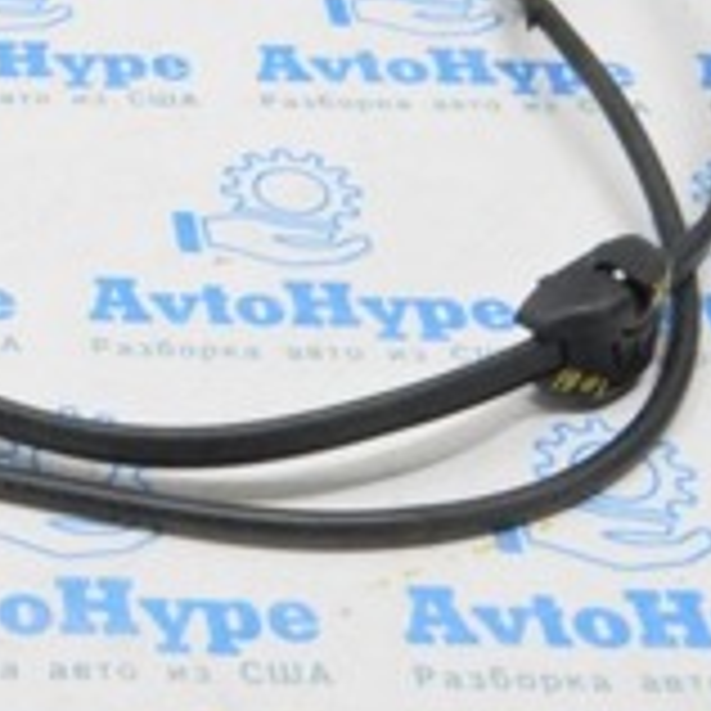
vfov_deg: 16.6
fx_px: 2394
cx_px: -324
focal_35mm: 103
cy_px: 16
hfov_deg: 15.7
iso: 6400
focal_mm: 20
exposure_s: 1/20
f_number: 20
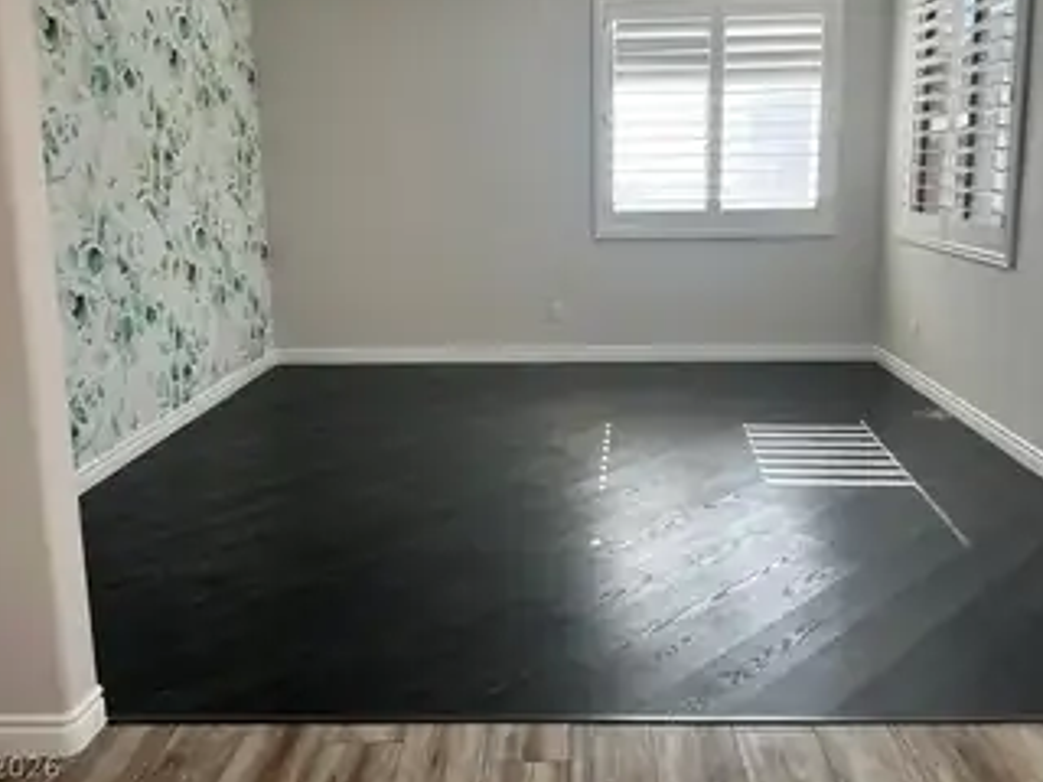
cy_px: 300
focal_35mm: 30
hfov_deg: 59.8
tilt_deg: -8.5
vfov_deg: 46.4
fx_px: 904
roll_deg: +1.5
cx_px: 574
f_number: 1.78
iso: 64
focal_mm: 6.86
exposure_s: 1/120
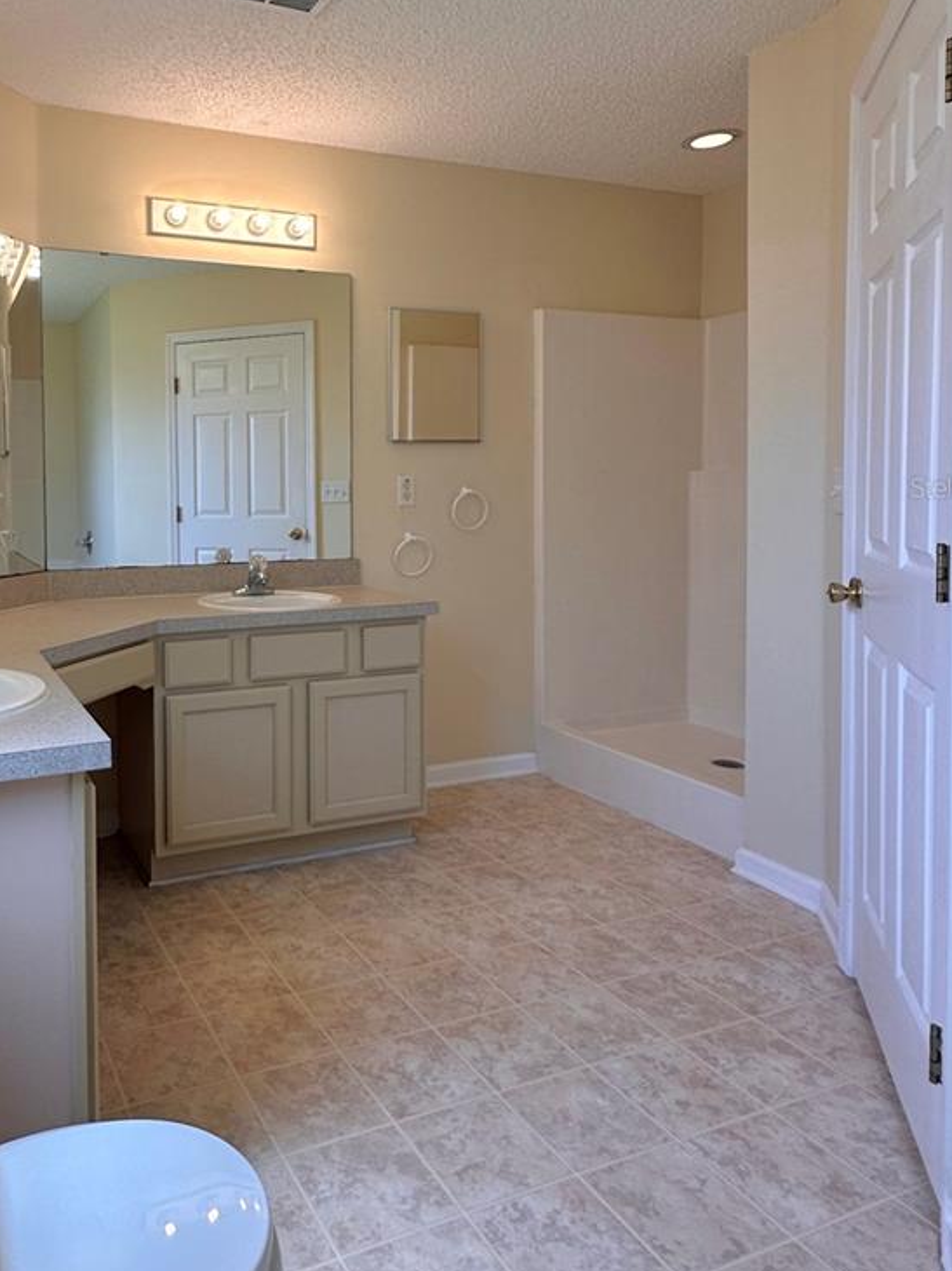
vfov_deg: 72.9
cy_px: 488
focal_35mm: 23
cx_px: 251
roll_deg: -2.2
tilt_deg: -1.2
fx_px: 844
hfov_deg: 56.3
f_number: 2.2
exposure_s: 1/120
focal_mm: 2.22
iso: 80
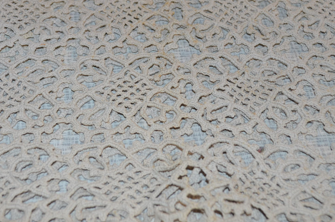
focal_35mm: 61
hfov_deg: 32.9
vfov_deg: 22.0
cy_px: 55
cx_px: 155
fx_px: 566
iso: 720
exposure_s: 1/60
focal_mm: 24
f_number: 4
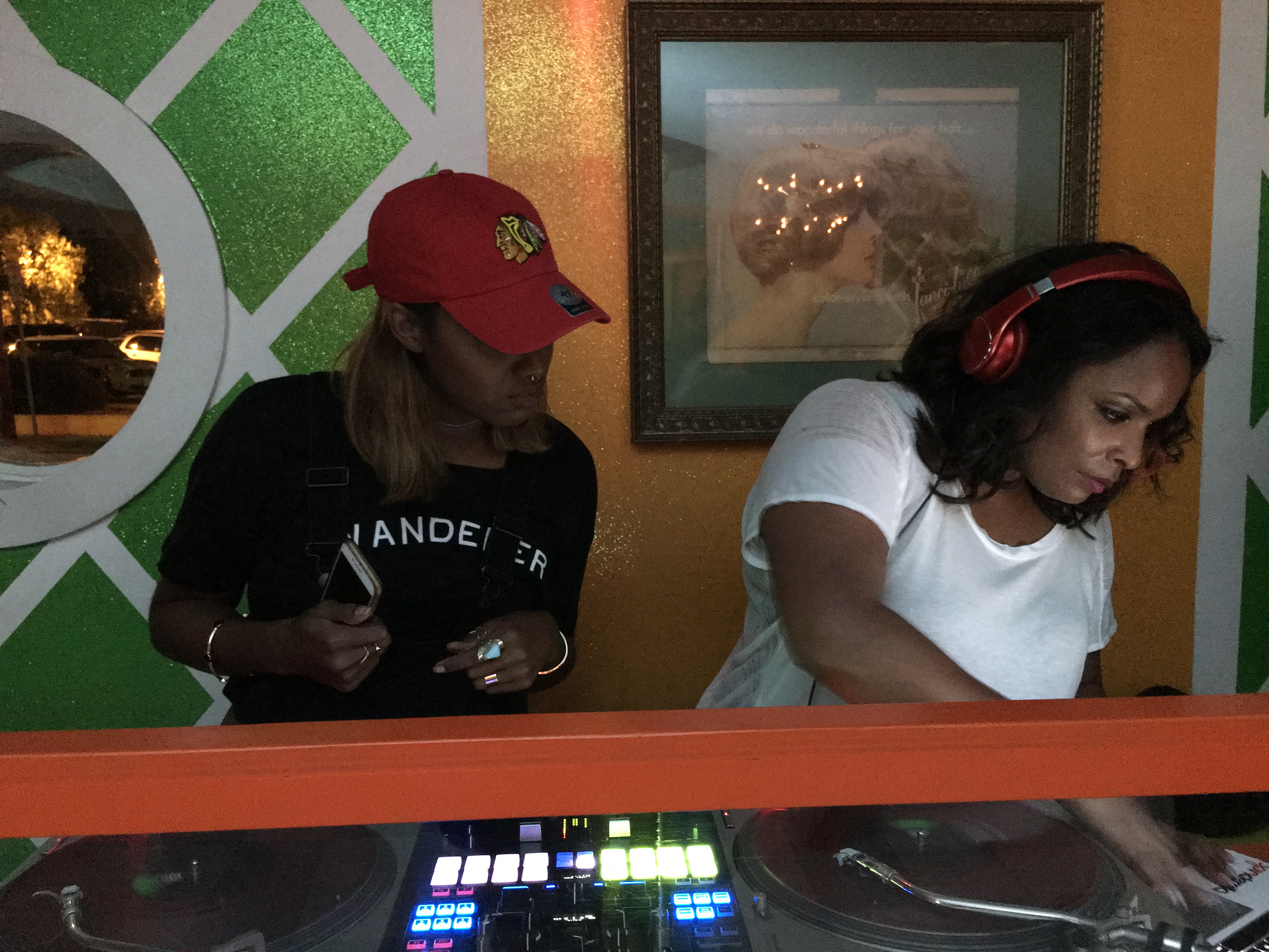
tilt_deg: -6.0
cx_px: 634
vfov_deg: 48.2
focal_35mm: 29
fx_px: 1063
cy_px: 476
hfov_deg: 61.7
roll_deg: +0.3
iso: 500
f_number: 2.2
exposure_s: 1/4
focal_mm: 4.15
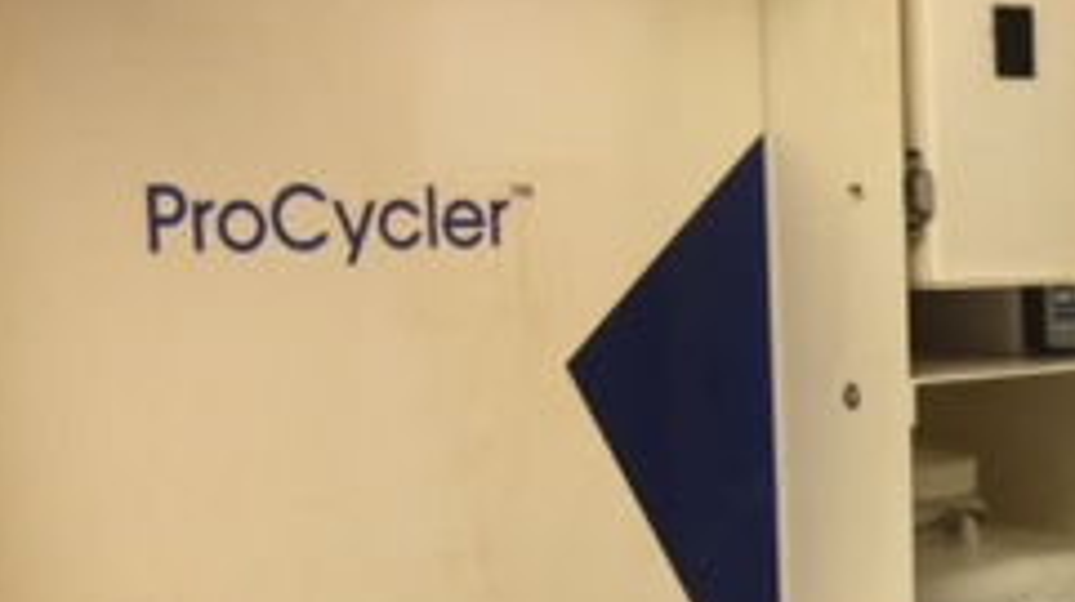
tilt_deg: -7.8
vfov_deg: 14.3
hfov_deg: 22.6
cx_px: 1396
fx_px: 2392
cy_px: 450
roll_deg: +0.2
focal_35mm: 84
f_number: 2.2
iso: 100
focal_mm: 4.15
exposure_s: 1/30
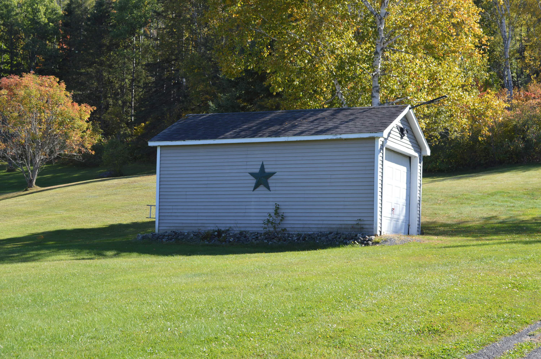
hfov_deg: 33.4
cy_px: 180
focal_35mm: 60
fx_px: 901
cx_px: 270
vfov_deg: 22.6
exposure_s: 1/160
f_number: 6.3
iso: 100
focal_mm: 40
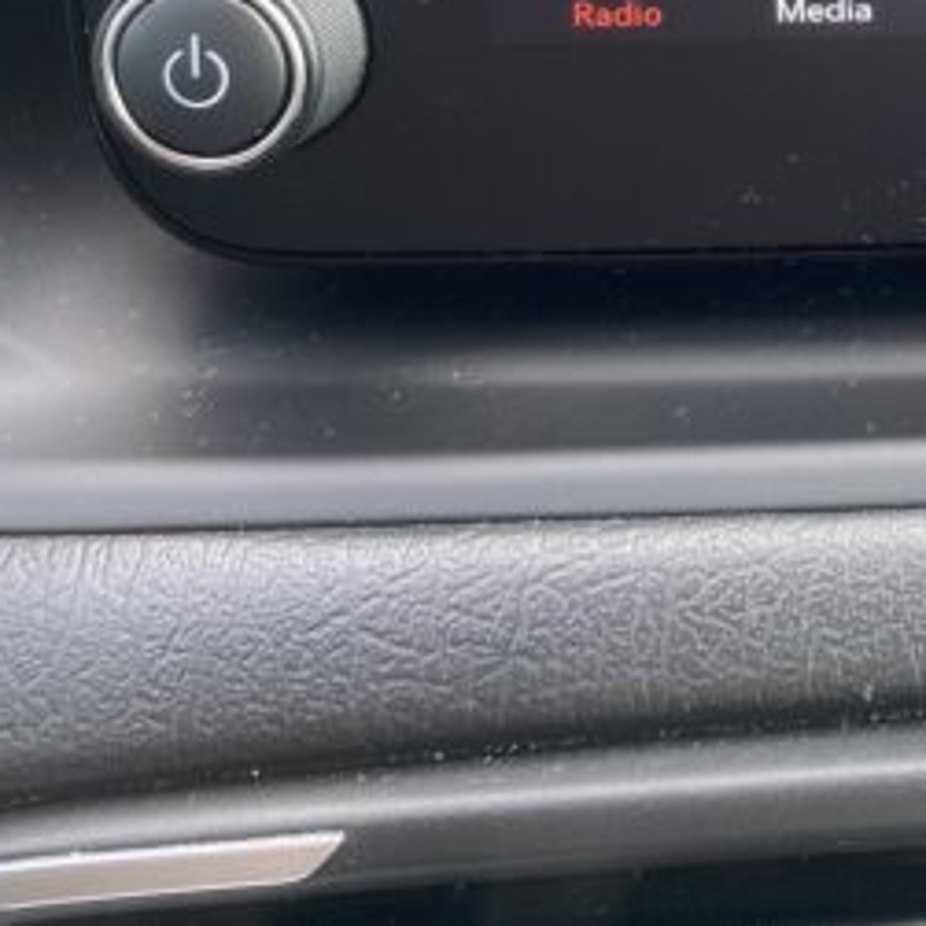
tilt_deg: -23.0
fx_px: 2209
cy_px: -164
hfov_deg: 20.9
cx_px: 1302
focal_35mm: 73
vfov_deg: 22.0
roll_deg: -1.6
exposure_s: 1/108
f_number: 1.8
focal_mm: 4.25
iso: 40
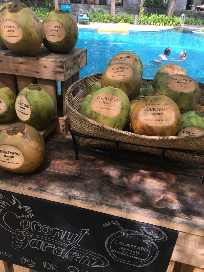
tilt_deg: -30.5
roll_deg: -4.4
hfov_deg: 48.2
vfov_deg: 61.7
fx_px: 228
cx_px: 102
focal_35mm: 29
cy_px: 136
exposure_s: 1/227
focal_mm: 4.15
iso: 25
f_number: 2.2
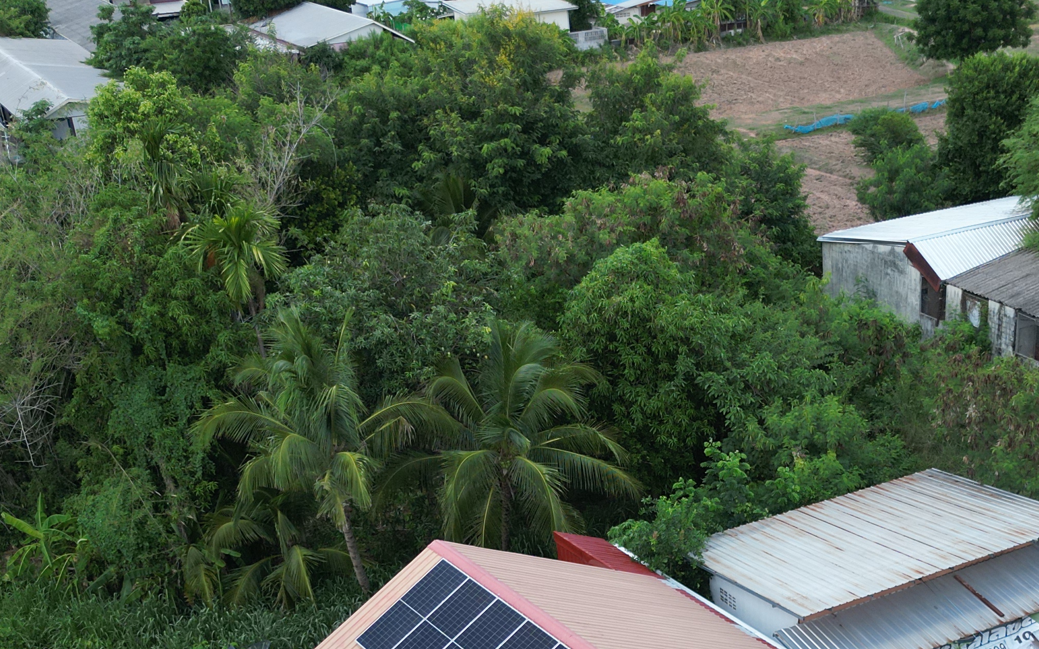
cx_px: 702
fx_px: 1444
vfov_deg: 24.5
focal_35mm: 51
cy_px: 604
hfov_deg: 39.1
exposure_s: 1/1250
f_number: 1.7
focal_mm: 6.72
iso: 130
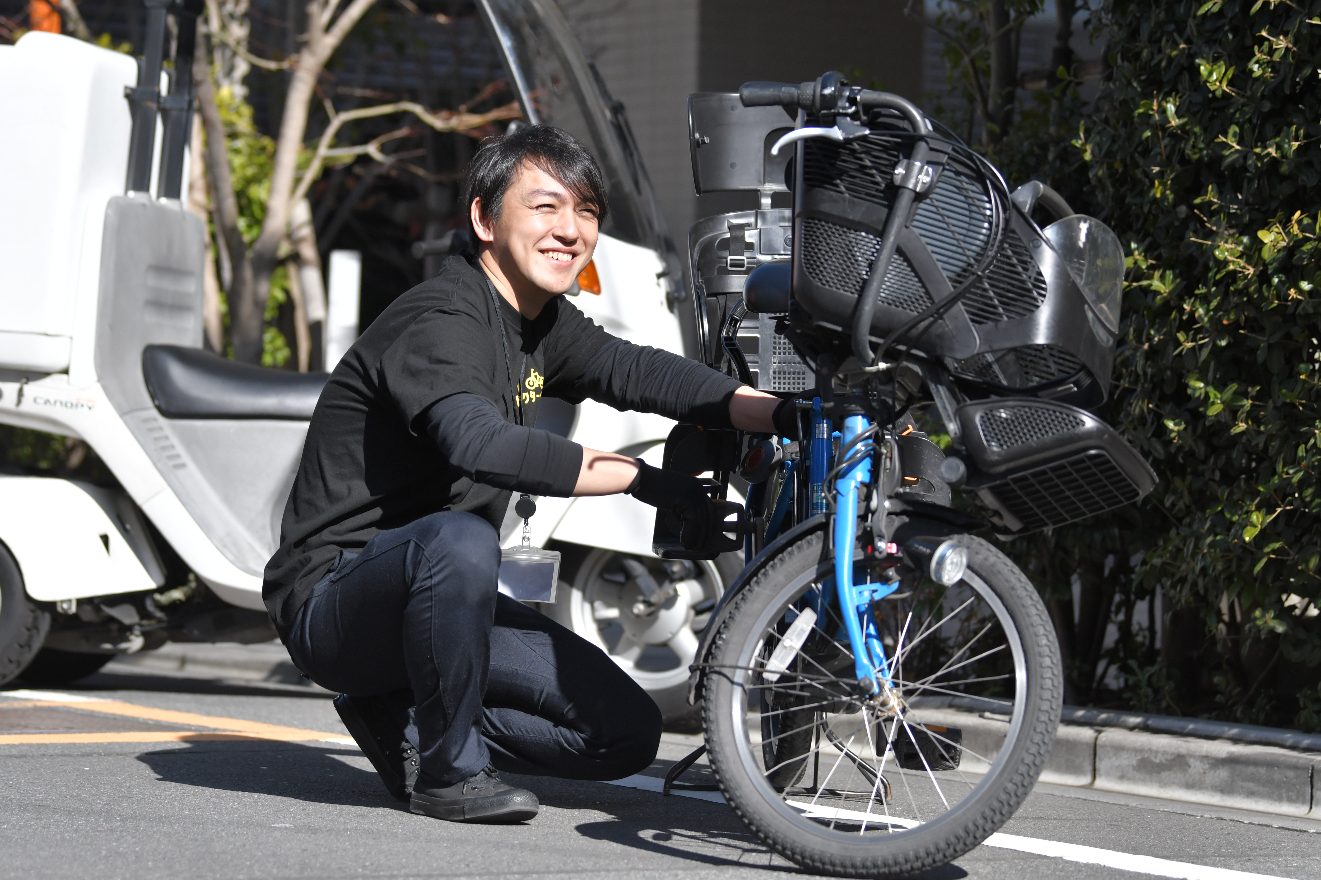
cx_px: 660
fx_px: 4953
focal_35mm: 135
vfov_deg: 10.2
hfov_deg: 15.2
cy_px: 440
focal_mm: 90
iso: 500
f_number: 2.8
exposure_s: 1/8000
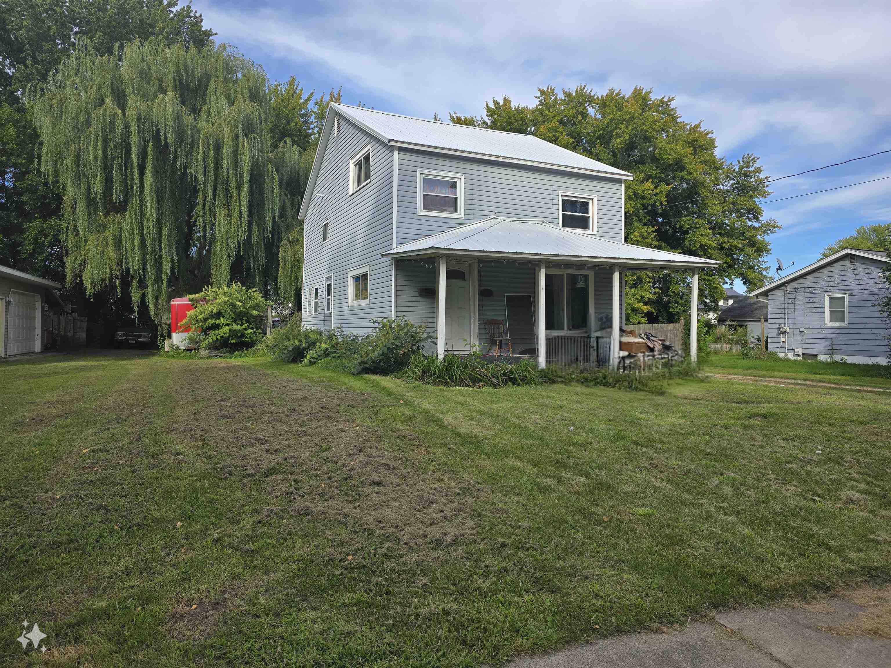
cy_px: 334
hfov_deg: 73.9
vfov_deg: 58.9
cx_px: 446
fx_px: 592
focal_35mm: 23
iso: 12
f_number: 1.7
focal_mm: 6.3
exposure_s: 1/476
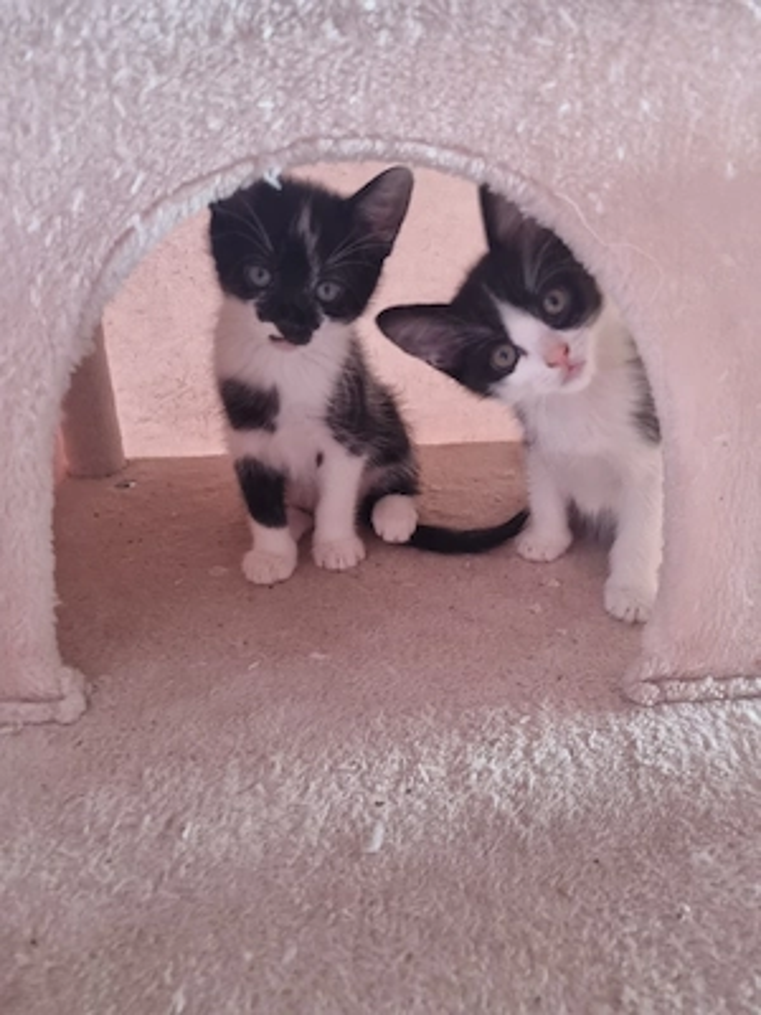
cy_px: 508
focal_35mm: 26
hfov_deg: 53.1
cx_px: 380
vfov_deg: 67.3
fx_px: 762
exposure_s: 1/25
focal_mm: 5.4
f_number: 1.8
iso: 500
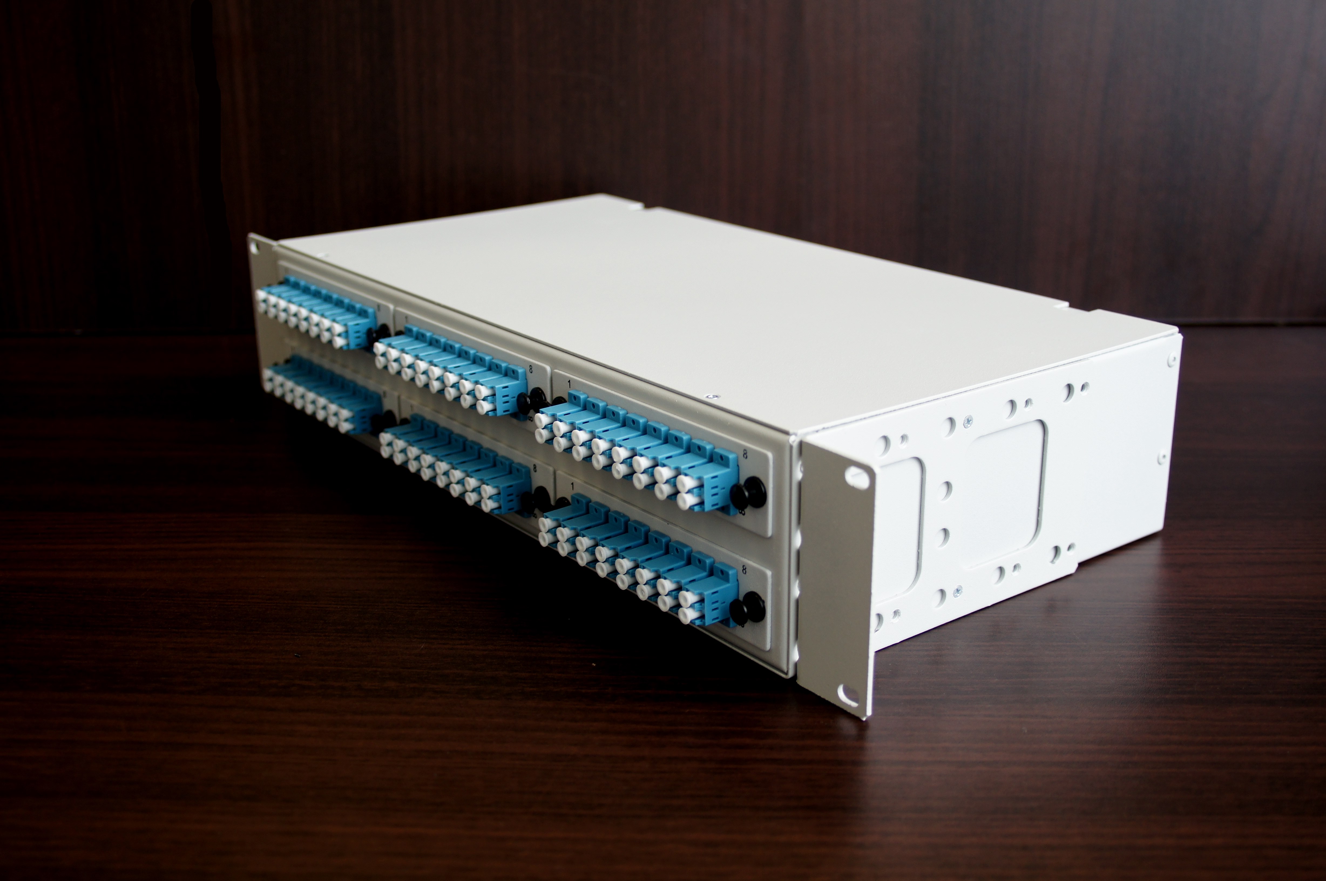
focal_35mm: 39
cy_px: 440
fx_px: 1435
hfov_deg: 49.6
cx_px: 663
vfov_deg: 34.1
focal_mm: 26
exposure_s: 1/50
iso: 200
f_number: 4
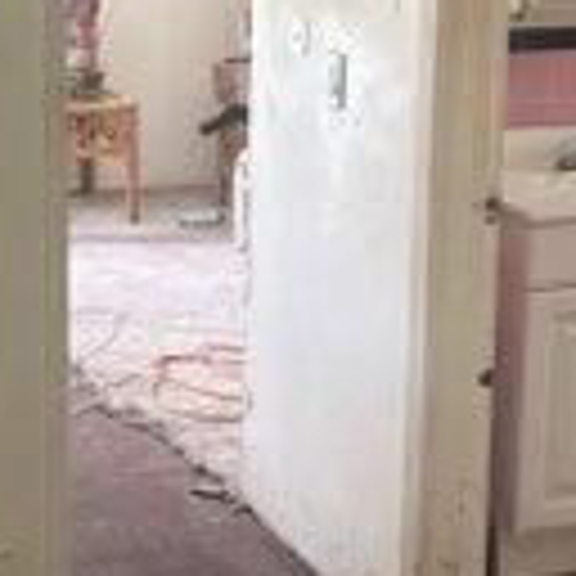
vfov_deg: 20.1
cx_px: 94
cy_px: 166
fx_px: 1619
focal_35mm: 86
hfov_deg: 19.9
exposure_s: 1/60
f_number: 1.6
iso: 320
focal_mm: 5.96
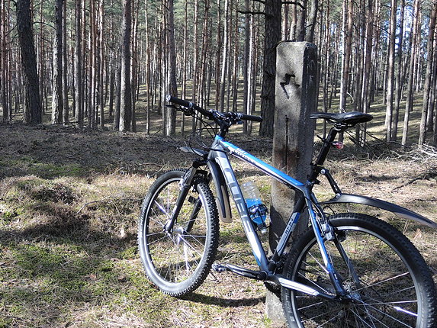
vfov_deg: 32.9
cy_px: 147
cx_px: 160
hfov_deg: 42.6
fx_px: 556
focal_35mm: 44
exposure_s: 1/200
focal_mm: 6
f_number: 2
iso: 80
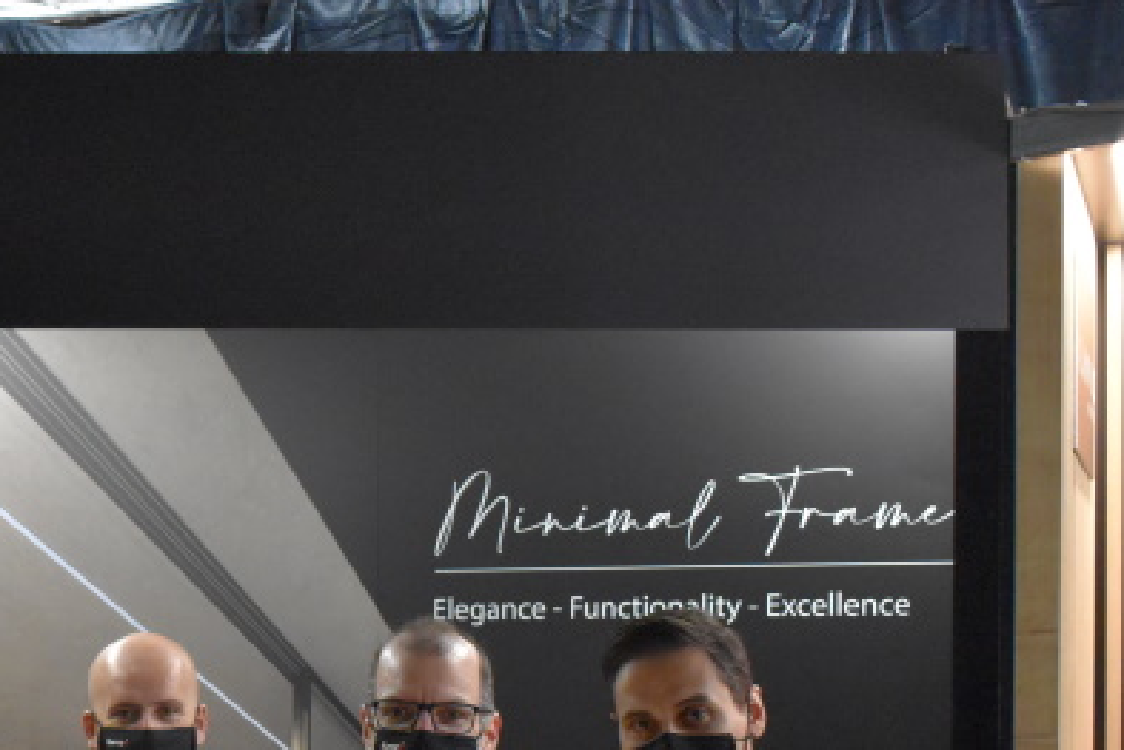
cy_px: 721
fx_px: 2406
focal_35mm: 77
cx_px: 54
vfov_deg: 17.4
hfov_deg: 25.3
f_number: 4
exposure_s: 1/125
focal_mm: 25
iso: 5000
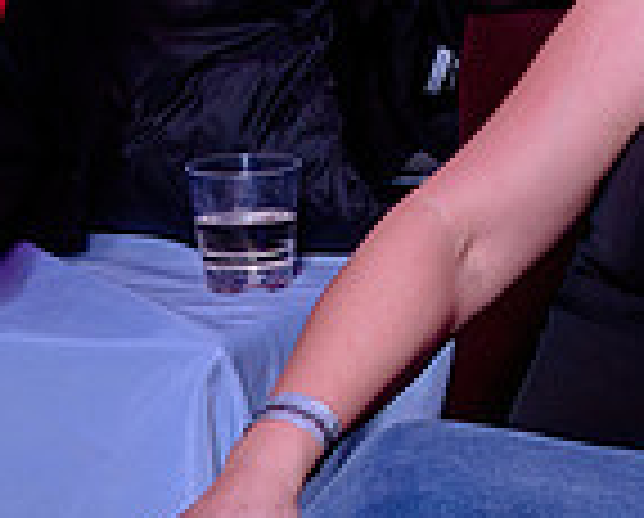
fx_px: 3763
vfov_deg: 7.9
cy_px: 236
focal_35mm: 197
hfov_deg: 9.3
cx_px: 1226
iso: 800
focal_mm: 45
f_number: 3.5
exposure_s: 1/60
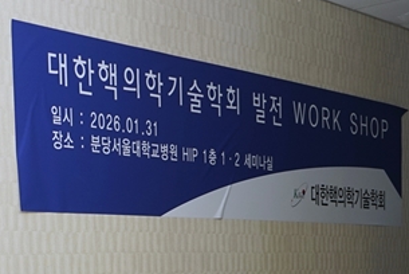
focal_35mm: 95
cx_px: -50
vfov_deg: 13.7
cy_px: 383
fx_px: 1080
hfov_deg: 20.4
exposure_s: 1/60
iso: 320
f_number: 7.1
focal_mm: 29
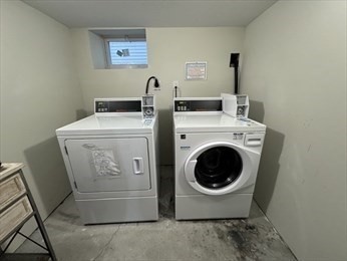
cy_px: 130
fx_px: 140
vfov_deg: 85.7
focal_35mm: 14
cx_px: 174
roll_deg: +0.8
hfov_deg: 102.0
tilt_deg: -18.3
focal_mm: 2.22
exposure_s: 1/60
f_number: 2.2
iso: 250
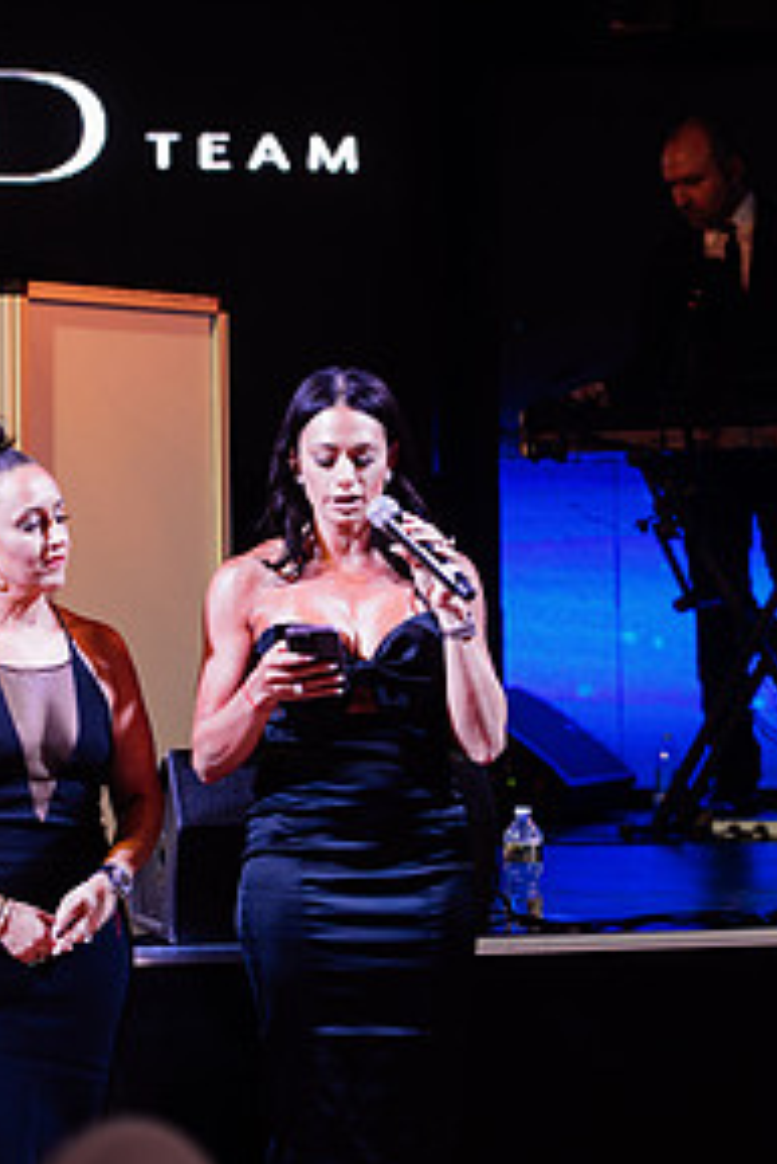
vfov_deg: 15.3
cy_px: 475
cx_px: 294
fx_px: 4333
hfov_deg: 10.2
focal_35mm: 134
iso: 1250
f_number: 3.2
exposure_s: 1/200
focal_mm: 86
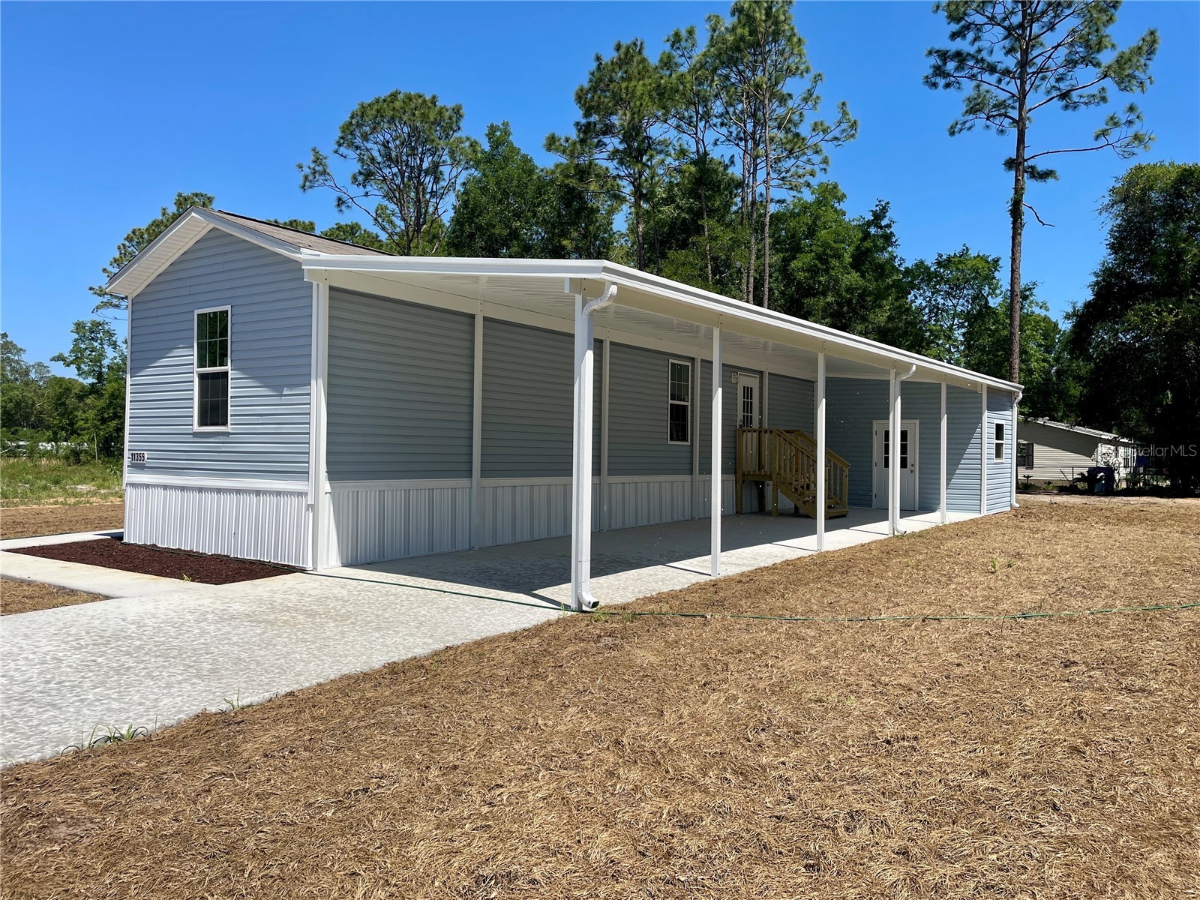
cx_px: 600
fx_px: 901
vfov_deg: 53.1
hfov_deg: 67.3
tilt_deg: +1.0
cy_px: 450
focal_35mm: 26
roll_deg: -0.3
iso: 32
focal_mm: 4.2
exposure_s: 1/4000
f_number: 1.6
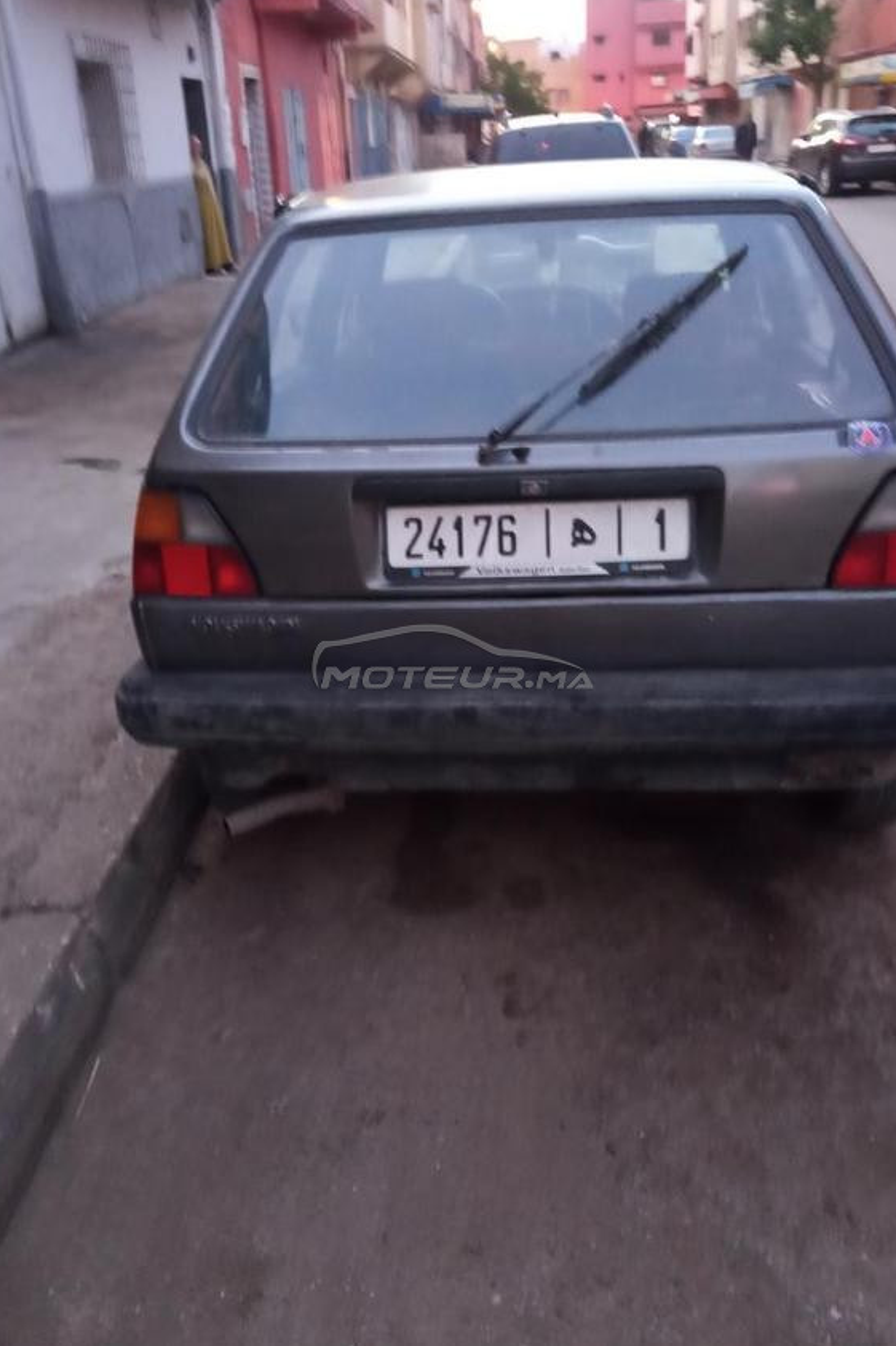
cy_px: 656
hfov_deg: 44.9
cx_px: 452
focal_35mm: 29
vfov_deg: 63.7
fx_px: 1083
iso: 1528
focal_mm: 3.79
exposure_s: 1/14.3
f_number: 2.2
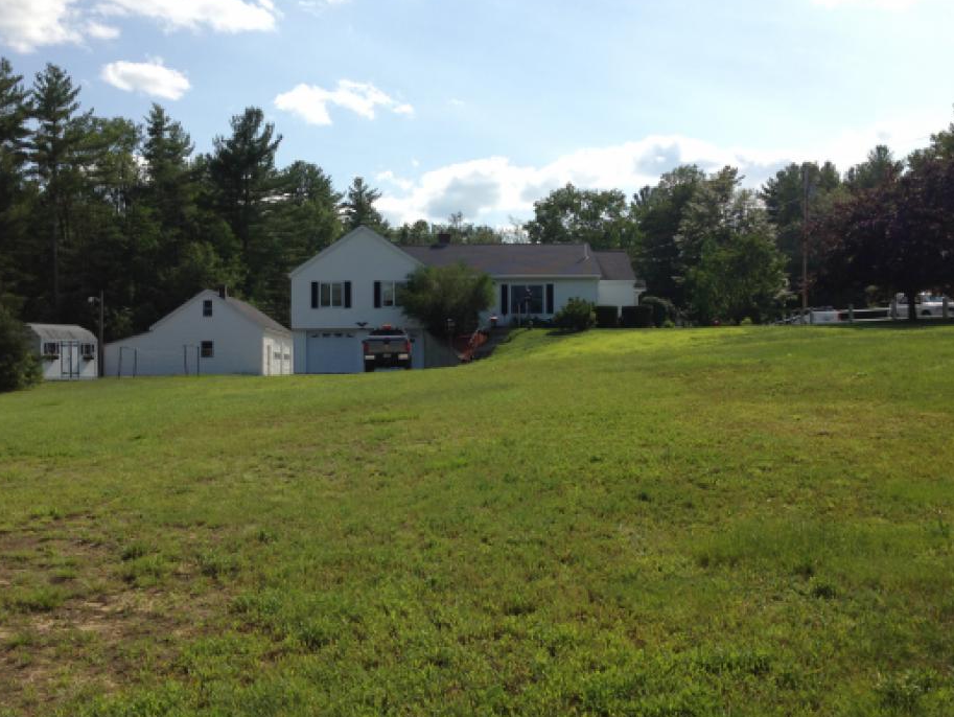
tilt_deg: +3.2
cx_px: 424
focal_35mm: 37
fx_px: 1020
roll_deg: +0.1
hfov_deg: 50.0
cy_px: 339
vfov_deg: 38.7
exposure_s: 1/1938
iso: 50
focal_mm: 4.12
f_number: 2.4
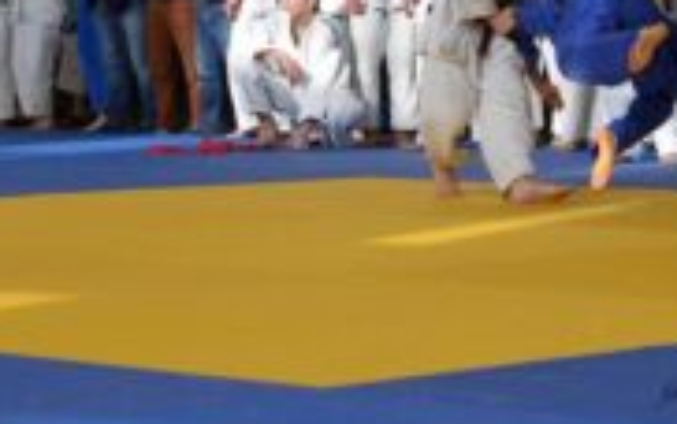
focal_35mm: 168
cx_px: 524
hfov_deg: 12.4
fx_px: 3102
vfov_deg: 7.8
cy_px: -43
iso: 1000
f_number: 3.5
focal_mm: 50
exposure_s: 1/1250
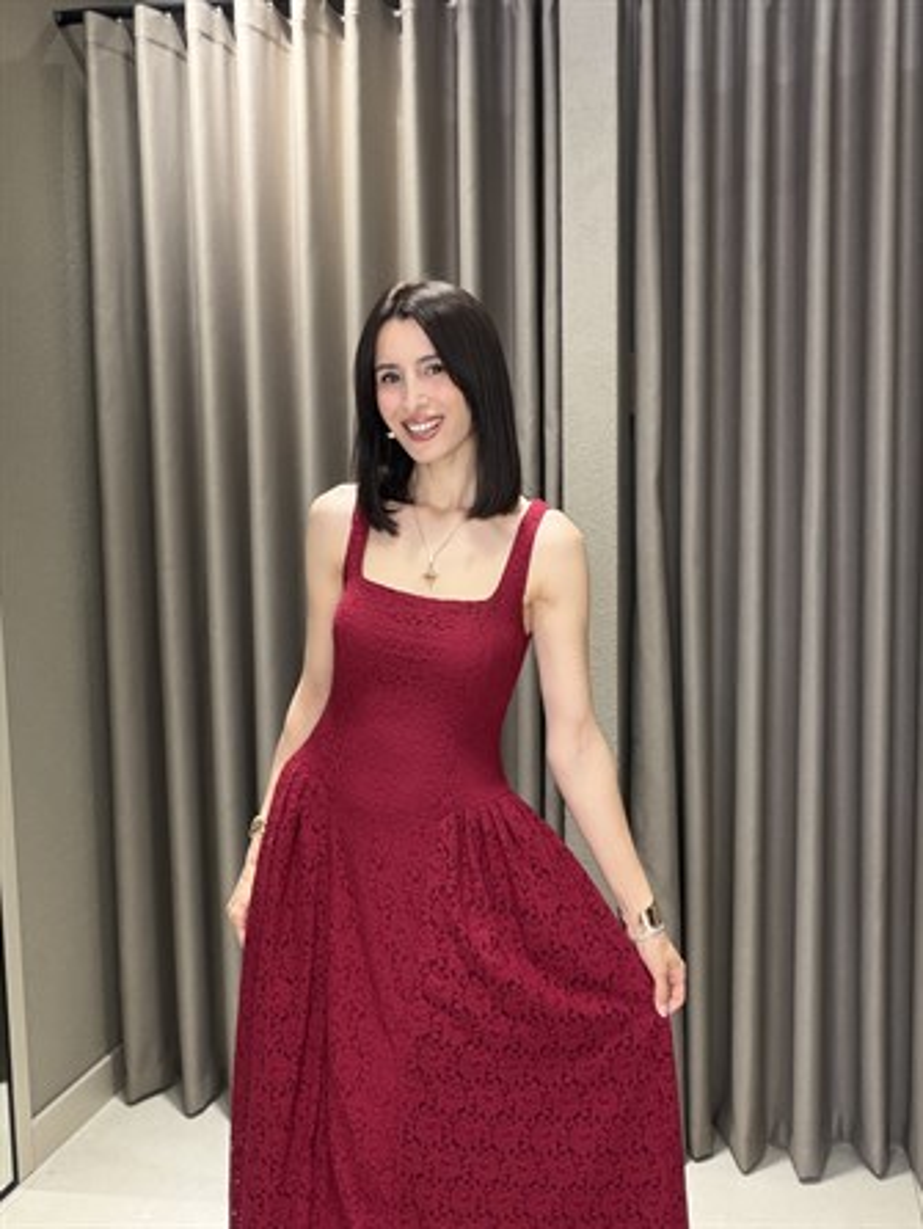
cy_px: 614
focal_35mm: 30
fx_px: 1066
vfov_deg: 59.9
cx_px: 462
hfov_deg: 46.8
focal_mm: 2.71
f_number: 1.9
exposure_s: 1/60
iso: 125
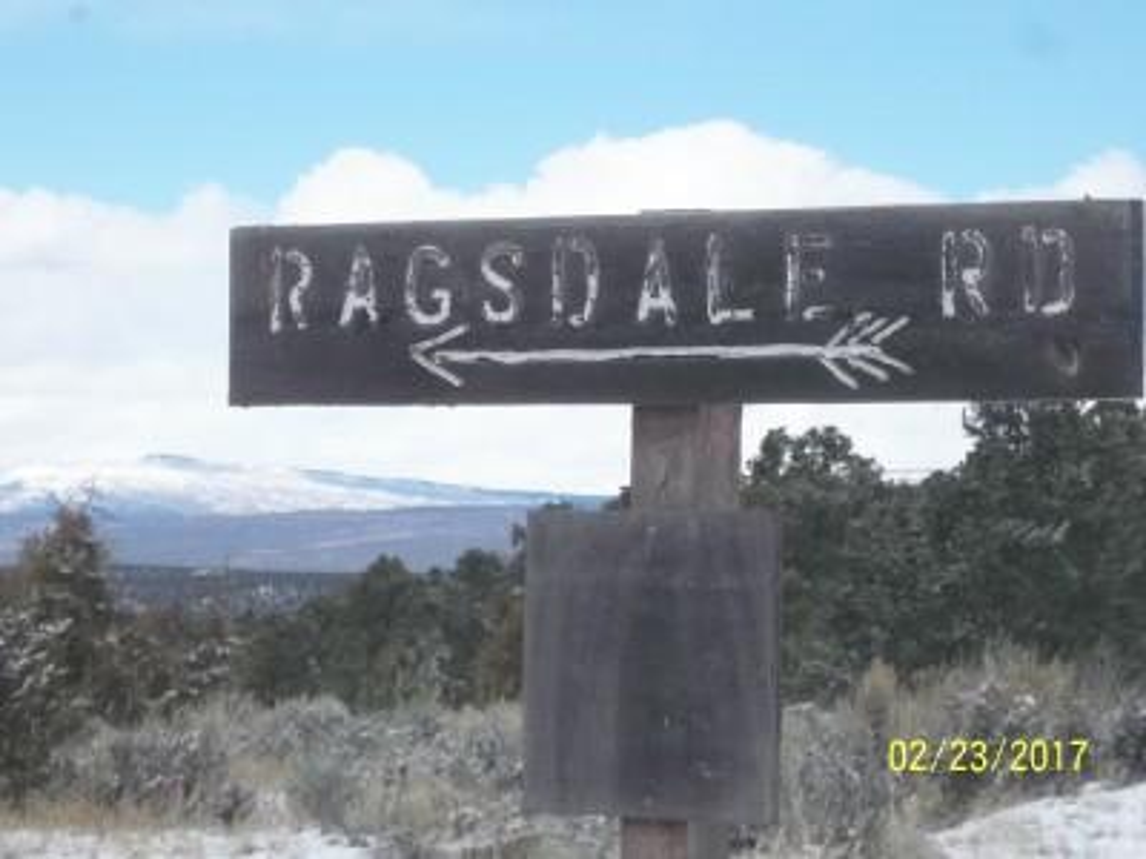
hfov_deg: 14.6
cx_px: 573
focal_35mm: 135
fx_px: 4469
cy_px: 430
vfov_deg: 11.0
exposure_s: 1/640
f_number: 5.9
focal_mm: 24.5
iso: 80
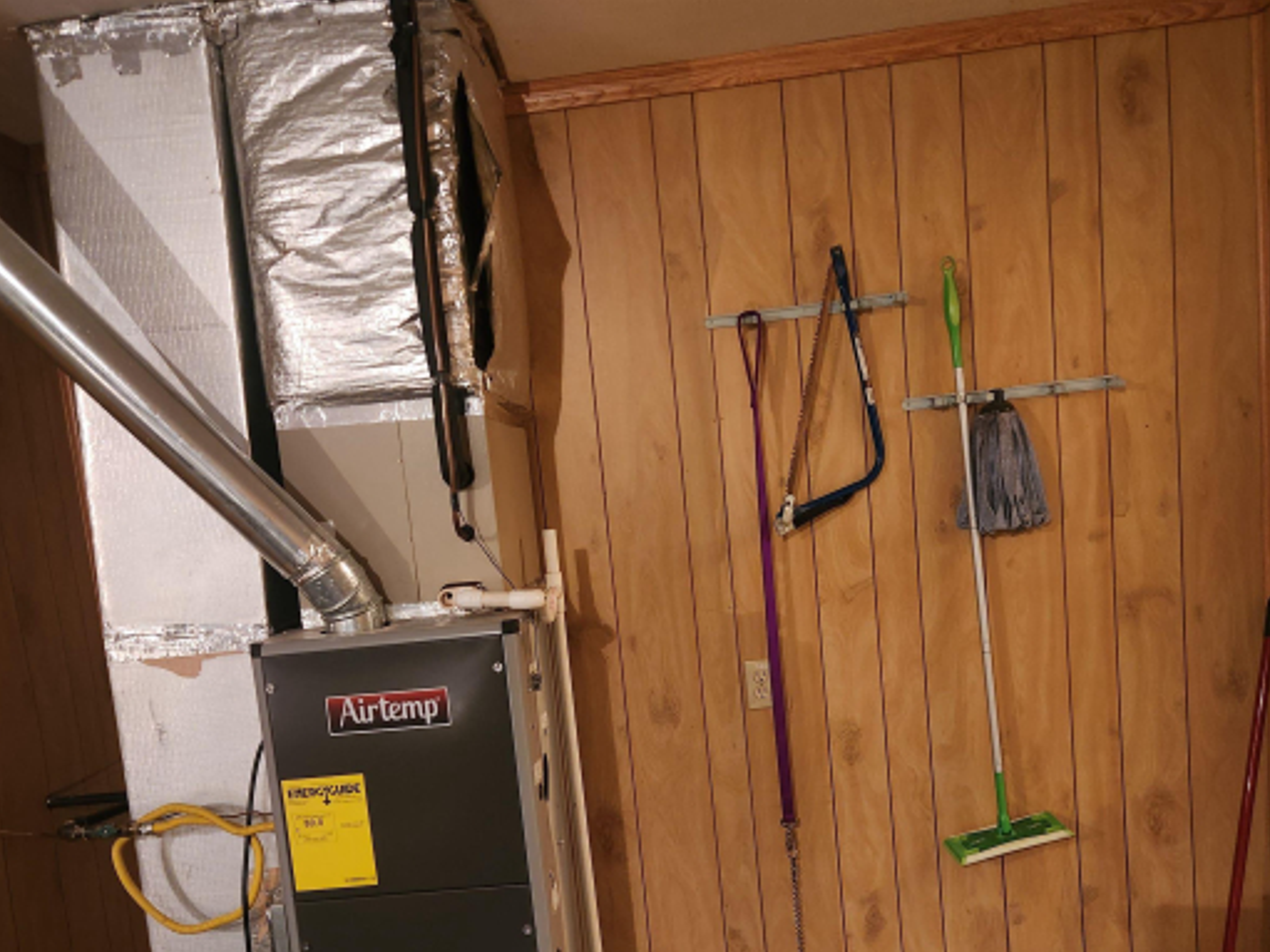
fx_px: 1100
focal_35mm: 30
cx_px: 605
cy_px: 619
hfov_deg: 59.9
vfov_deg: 46.2
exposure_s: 1/24
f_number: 1.8
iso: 500
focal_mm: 5.4
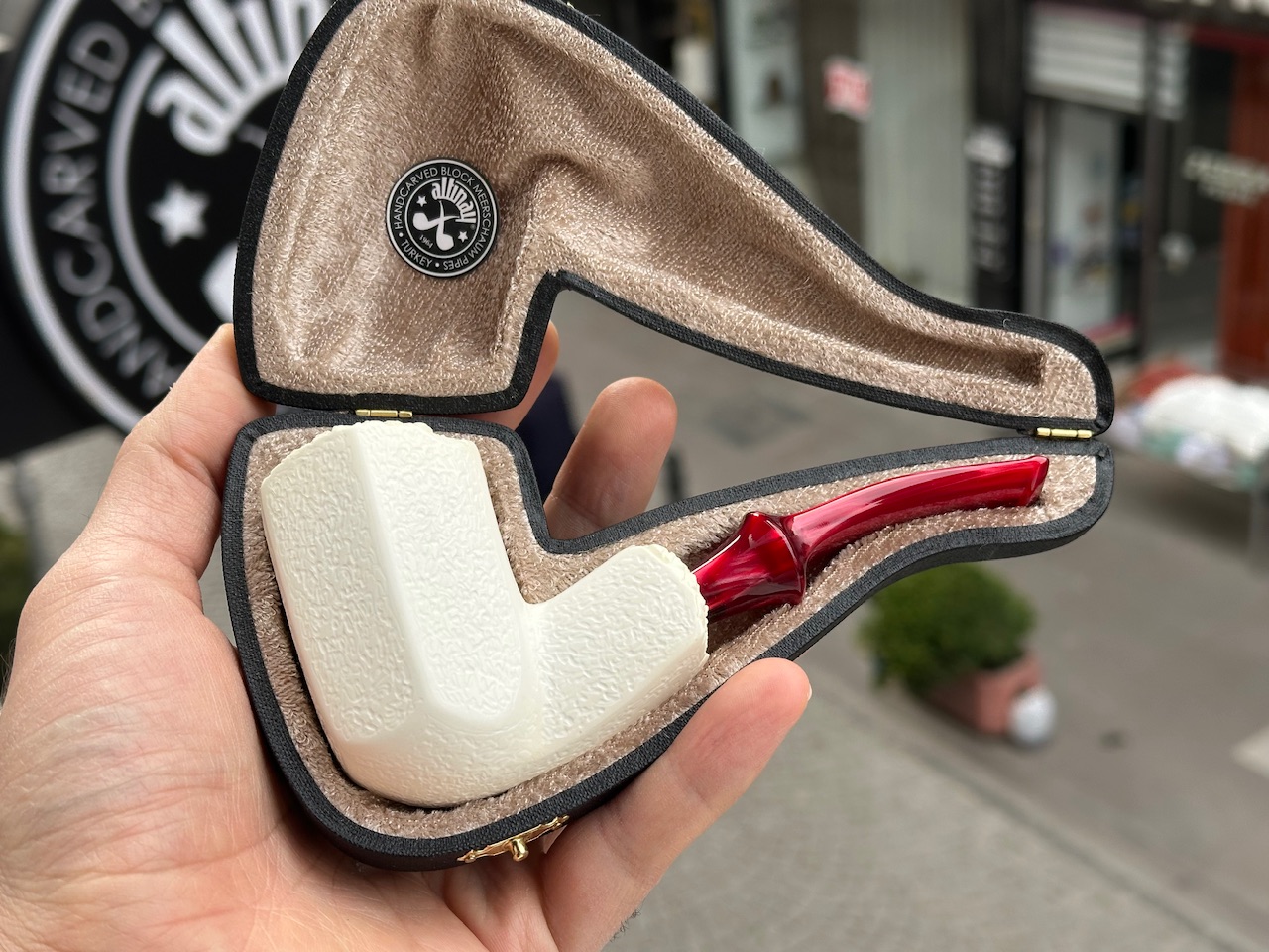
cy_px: 476
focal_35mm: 48
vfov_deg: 30.3
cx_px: 634
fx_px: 1760
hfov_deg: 39.7
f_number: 1.78
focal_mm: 6.86
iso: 64
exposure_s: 1/672
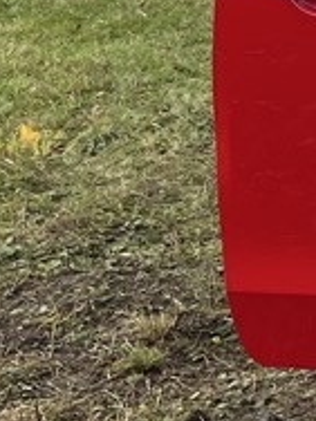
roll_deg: +0.5
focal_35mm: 177
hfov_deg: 7.1
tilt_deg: -2.8
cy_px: -311
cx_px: 1069
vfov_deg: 10.6
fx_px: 2154
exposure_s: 1/1511
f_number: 1.5
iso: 50
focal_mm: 5.7
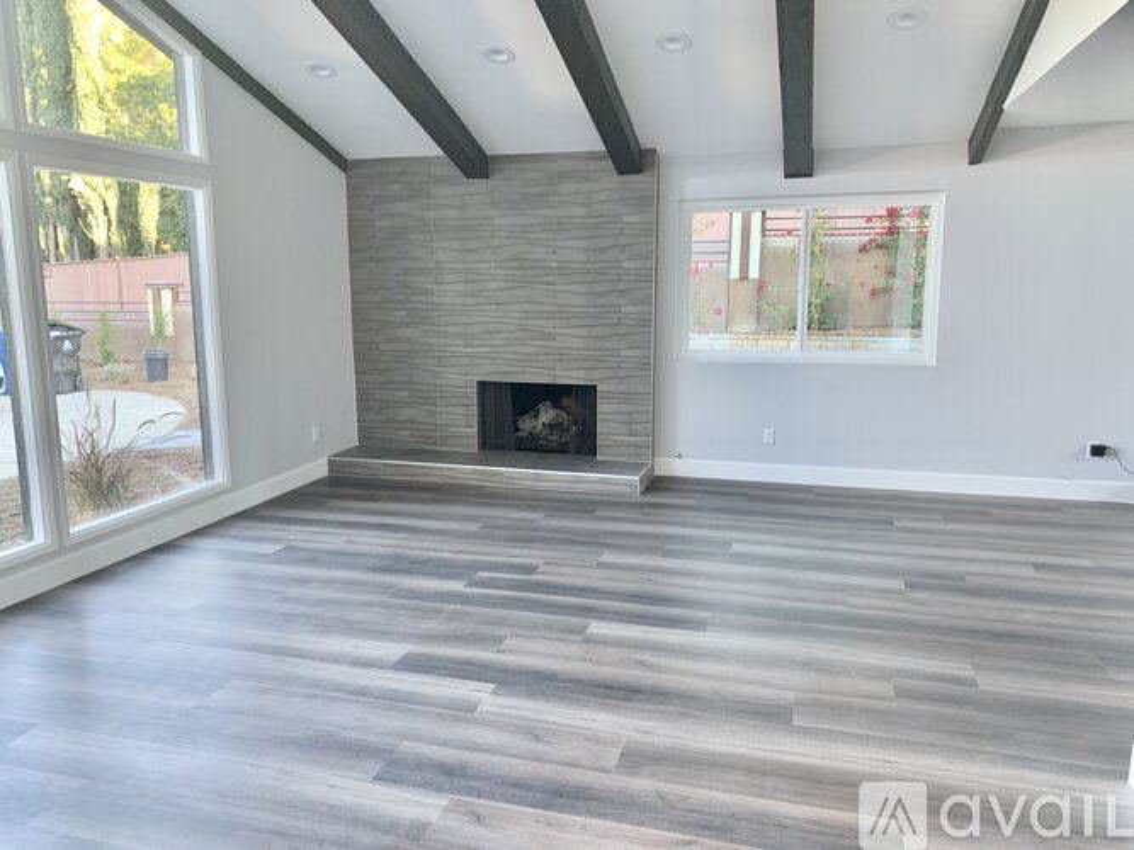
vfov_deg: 53.0
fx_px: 852
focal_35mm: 26
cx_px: 567
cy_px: 425
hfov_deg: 67.3
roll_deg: +0.3
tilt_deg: -10.6
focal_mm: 4.25
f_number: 1.8
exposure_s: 1/60
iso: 80
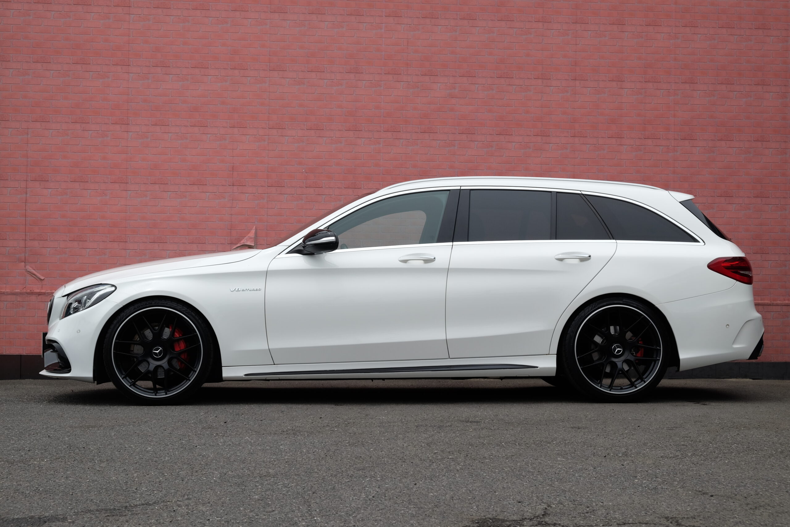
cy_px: 264
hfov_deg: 31.4
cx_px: 395
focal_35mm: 64
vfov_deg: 21.2
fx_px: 1404
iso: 200
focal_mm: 42.5
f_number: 8
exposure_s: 1/350
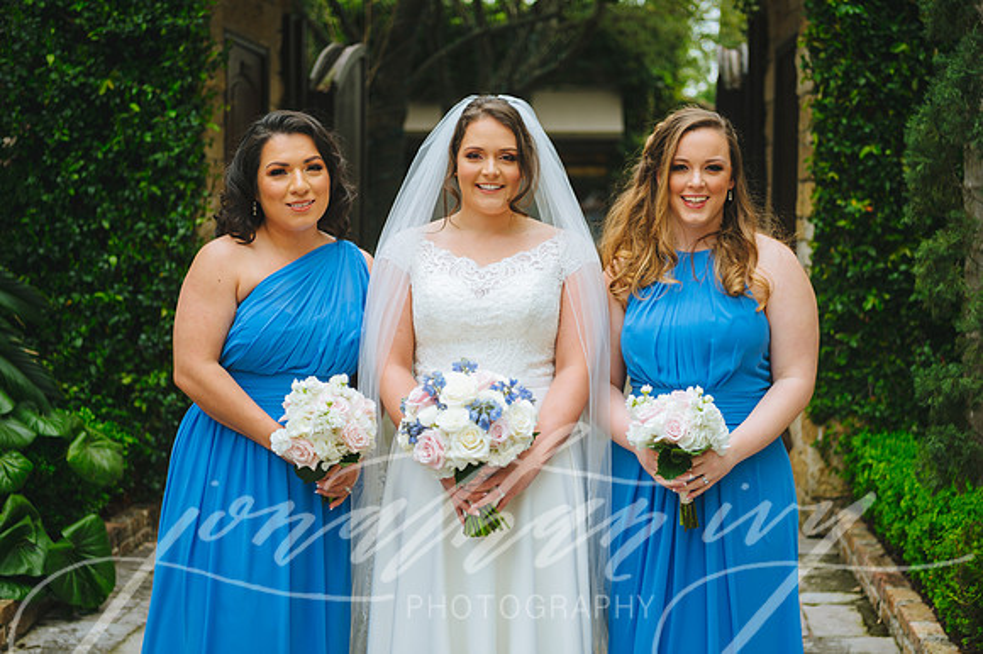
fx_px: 1569
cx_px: 498
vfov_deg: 23.5
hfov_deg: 34.8
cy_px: 312
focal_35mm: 58
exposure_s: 1/320
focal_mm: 55
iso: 125
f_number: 2.8
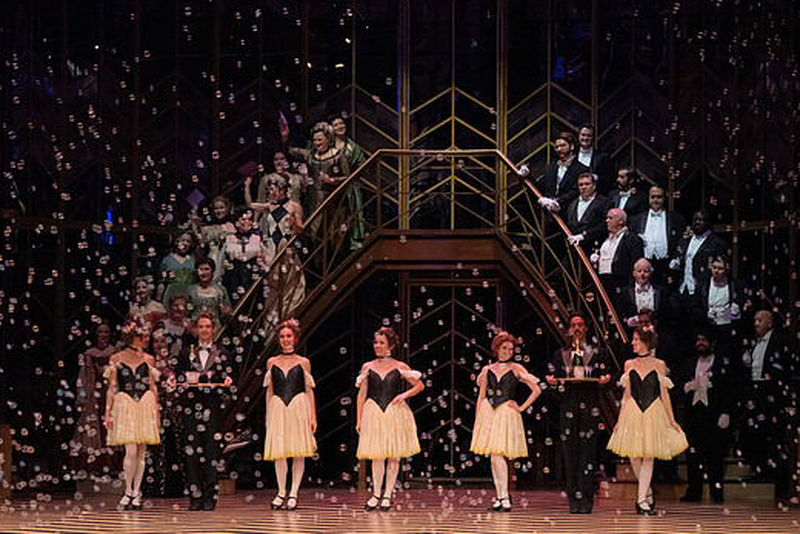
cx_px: 375
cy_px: 262
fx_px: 2801
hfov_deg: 16.3
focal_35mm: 126
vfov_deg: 10.9
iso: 12800
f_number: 16
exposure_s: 1/400
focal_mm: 113
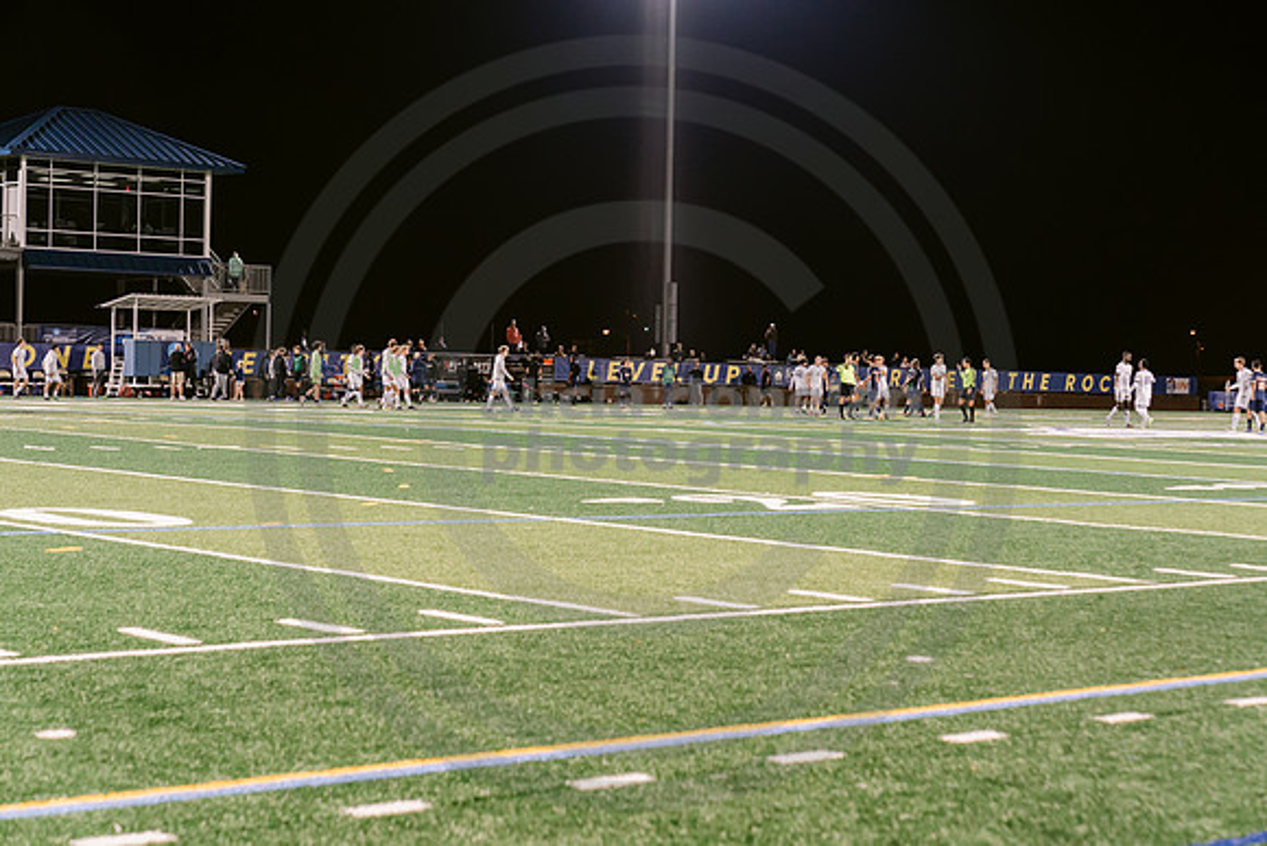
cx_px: 634
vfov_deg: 19.5
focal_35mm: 70
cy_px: 423
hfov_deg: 28.8
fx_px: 2464
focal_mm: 70
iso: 2500
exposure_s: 1/160
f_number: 4
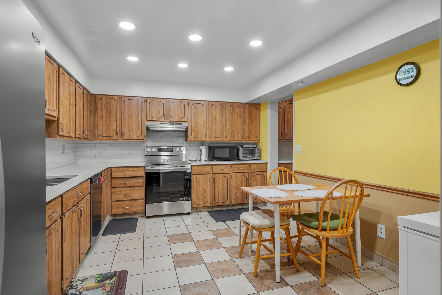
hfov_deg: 86.9
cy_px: 148
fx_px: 233
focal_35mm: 19
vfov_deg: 64.6
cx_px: 221
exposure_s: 1/1.67
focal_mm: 19
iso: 500
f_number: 8
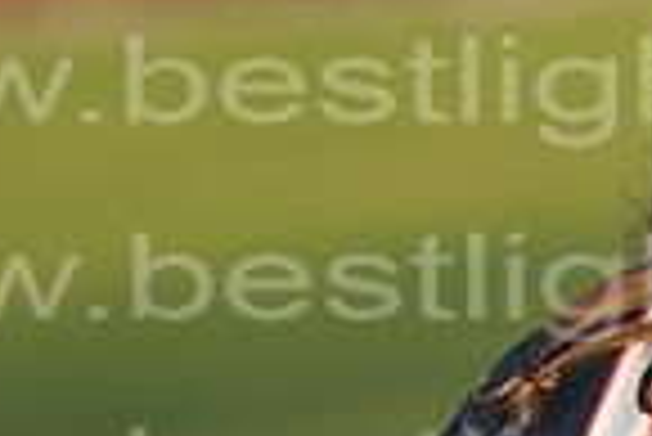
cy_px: 778
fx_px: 21737
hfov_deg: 1.7
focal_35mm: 1199
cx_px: 728
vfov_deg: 1.1
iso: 1000
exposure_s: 1/4000
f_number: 4
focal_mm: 300
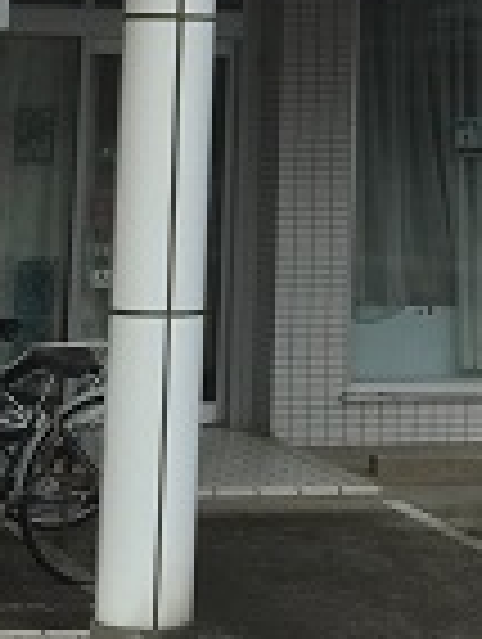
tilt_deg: +15.0
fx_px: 2462
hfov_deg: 11.1
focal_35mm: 133
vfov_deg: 13.2
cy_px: -542
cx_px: 378
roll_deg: -1.5
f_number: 2.2
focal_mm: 4.15
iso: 32
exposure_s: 1/1236
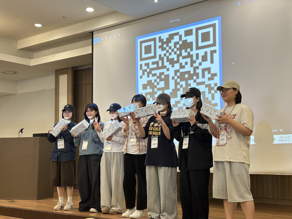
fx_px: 405
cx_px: 146
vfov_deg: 30.3
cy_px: 110
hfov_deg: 39.7
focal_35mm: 48
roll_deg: -0.1
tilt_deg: +5.8
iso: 125
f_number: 1.78
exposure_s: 1/60
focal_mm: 6.86
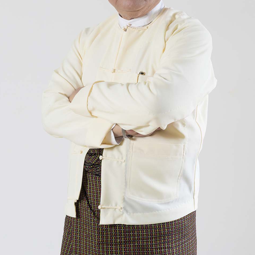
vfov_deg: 19.2
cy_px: 80
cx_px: 127
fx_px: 750
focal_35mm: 90
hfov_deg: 19.3
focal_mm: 70
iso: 800
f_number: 11
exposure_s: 1/100
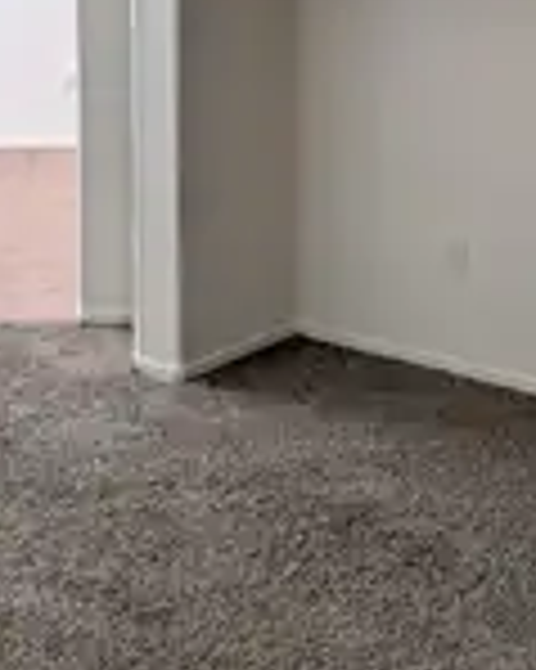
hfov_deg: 24.0
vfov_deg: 29.7
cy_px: 189
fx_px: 1251
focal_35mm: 63
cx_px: 374
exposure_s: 1/489
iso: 492
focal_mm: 4.53
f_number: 1.7
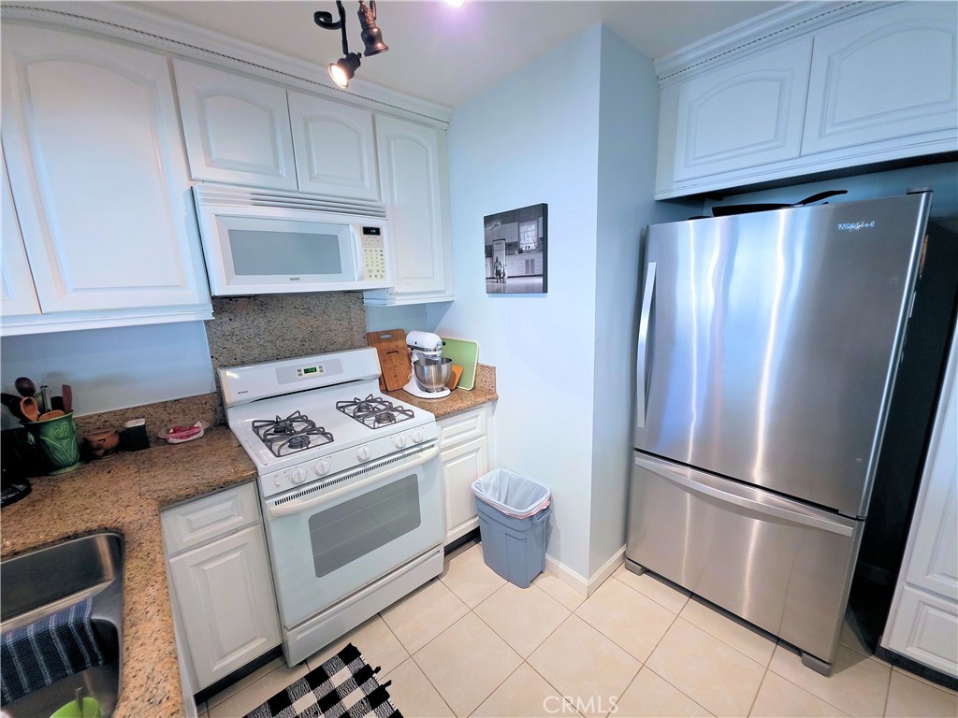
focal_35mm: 13
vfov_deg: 89.9
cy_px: 359
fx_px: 360
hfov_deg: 106.2
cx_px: 479
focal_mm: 2.2
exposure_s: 1/120
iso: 320
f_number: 1.9
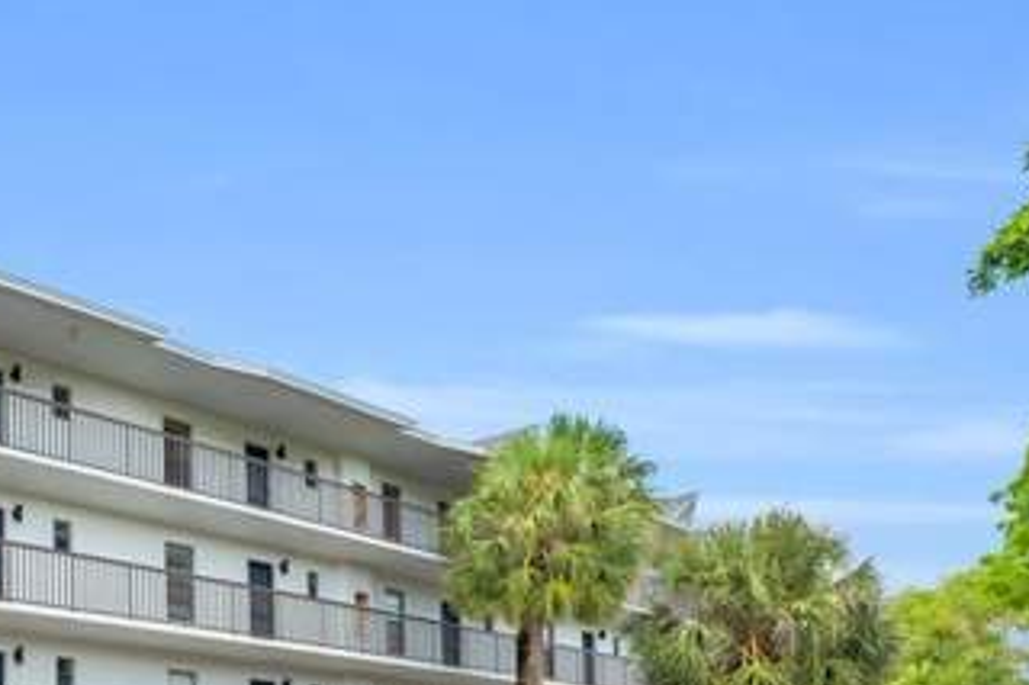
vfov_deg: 29.4
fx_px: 1143
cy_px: 791
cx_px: -42
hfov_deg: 41.0
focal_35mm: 40
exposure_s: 1/160
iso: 200
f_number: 9
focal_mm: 16
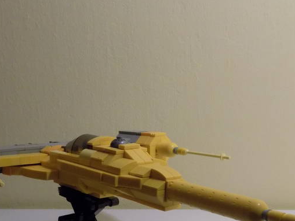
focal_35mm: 53
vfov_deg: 27.2
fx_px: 452
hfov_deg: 36.1
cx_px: 123
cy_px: 161
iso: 400
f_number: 3.3
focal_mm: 5.3
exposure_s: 1/20
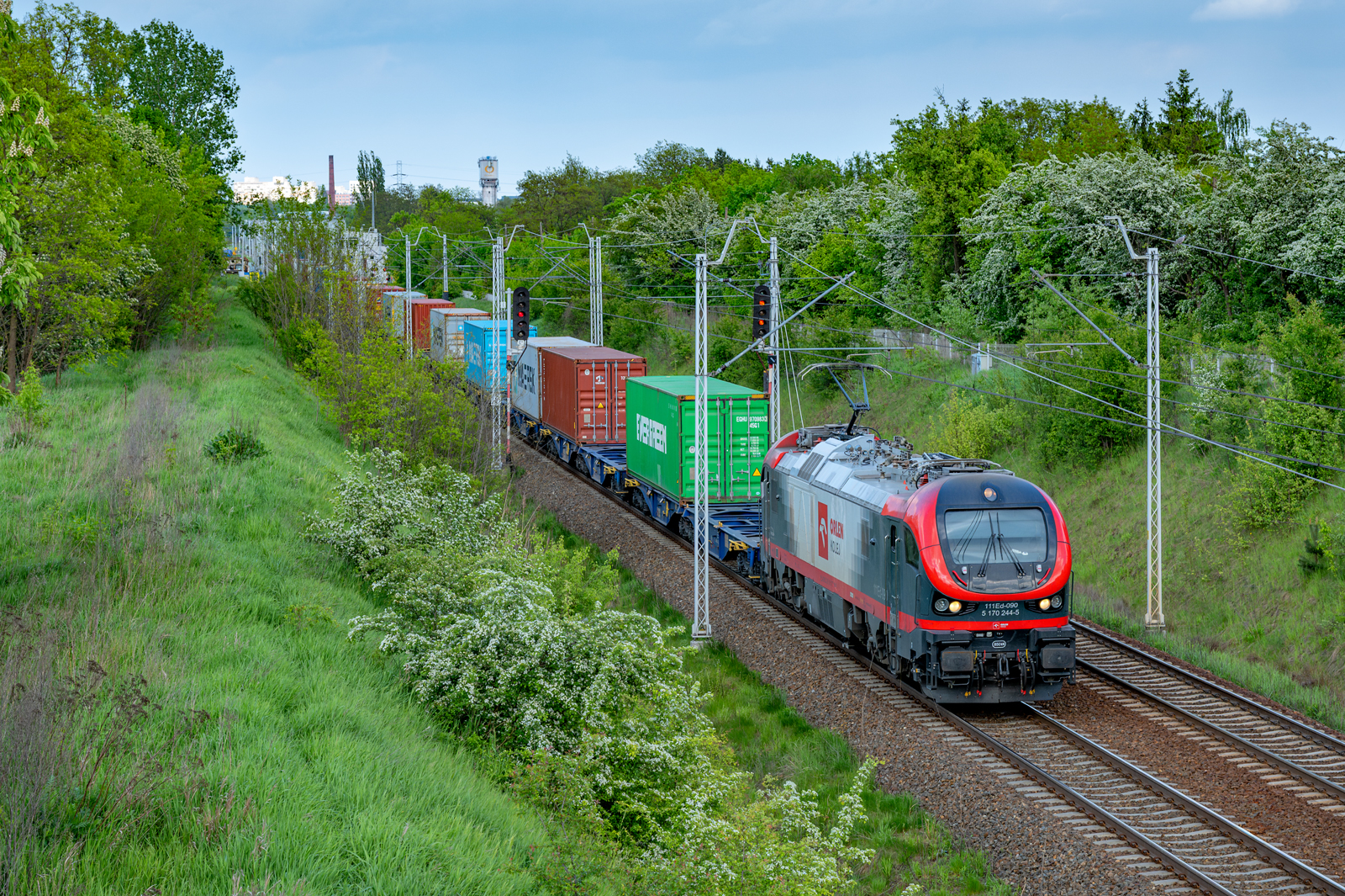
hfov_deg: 29.3
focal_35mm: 69
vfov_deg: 19.7
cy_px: 448
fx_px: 2576
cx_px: 672
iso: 250
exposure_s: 1/320
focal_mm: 69
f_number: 7.1
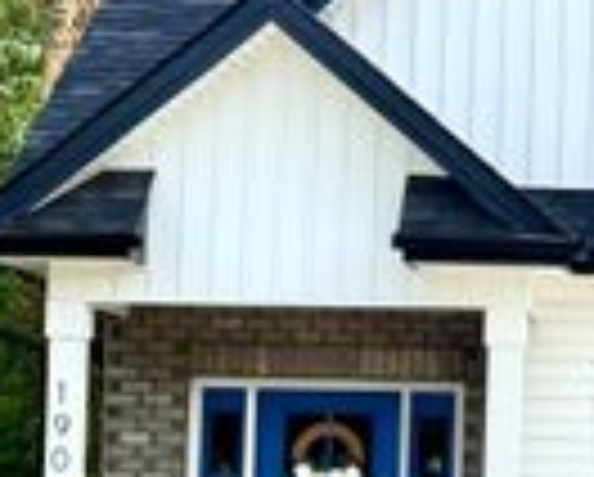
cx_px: 792
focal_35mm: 177
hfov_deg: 10.6
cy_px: 304
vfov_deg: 8.7
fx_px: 3116
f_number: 1.78
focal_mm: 6.76
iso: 64
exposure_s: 1/1980
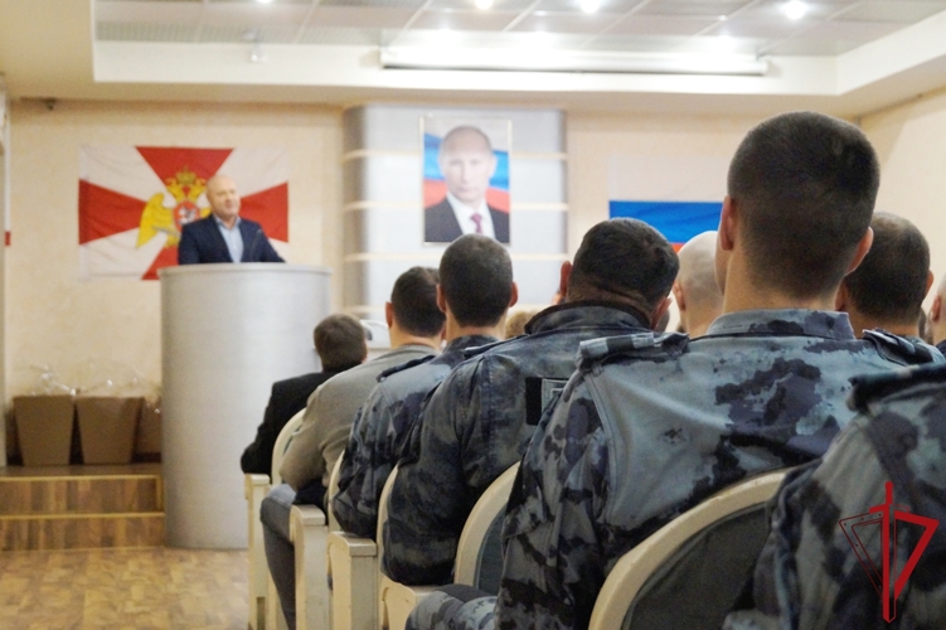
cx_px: 473
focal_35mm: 68
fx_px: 1773
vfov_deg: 20.1
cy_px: 315
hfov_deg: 29.9
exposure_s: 1/100
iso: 3200
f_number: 5.6
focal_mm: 45
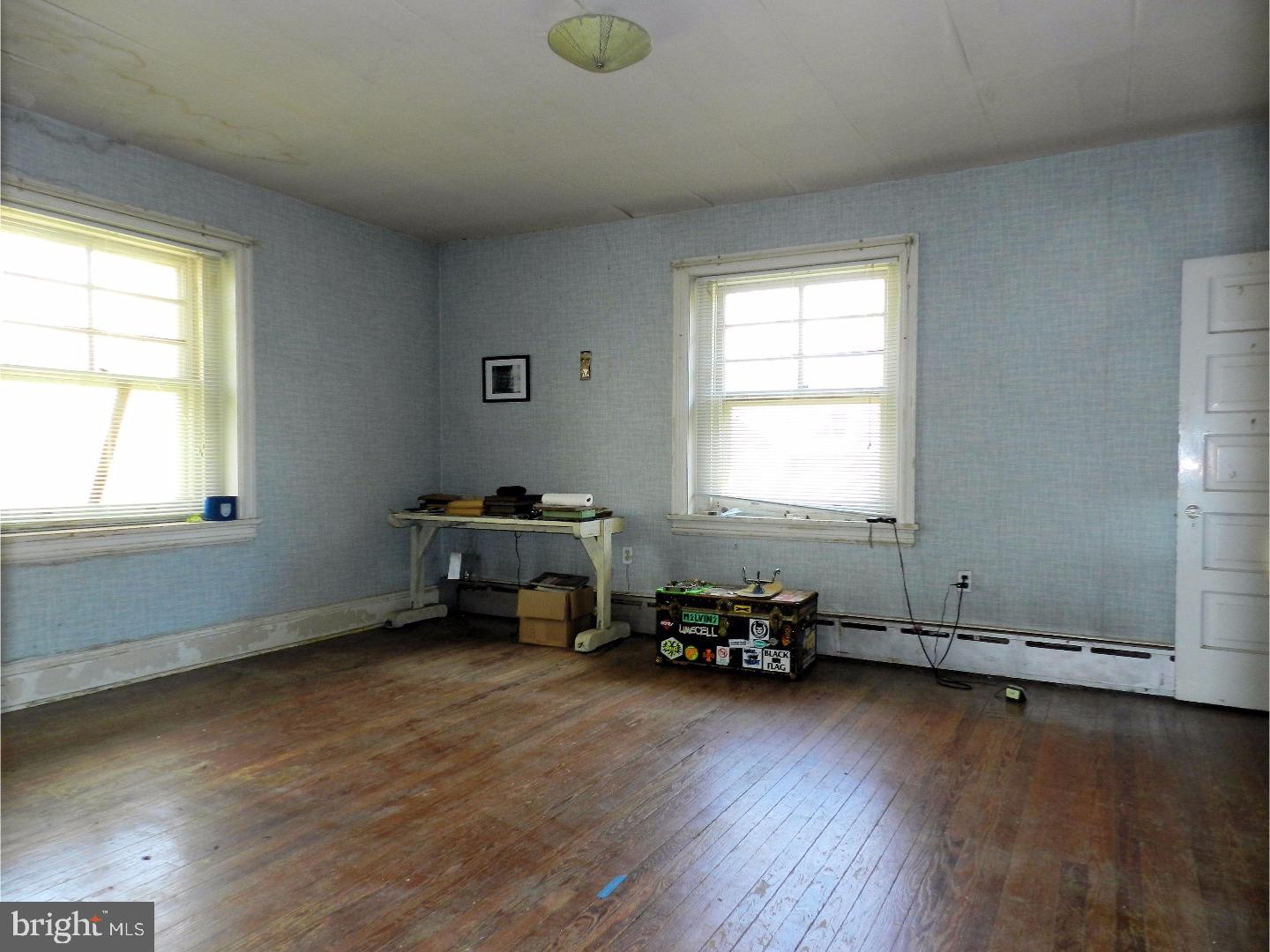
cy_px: 476
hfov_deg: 73.9
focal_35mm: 23
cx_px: 635
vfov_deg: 58.9
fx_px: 844
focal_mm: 4
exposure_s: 1/30
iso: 160
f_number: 3.4
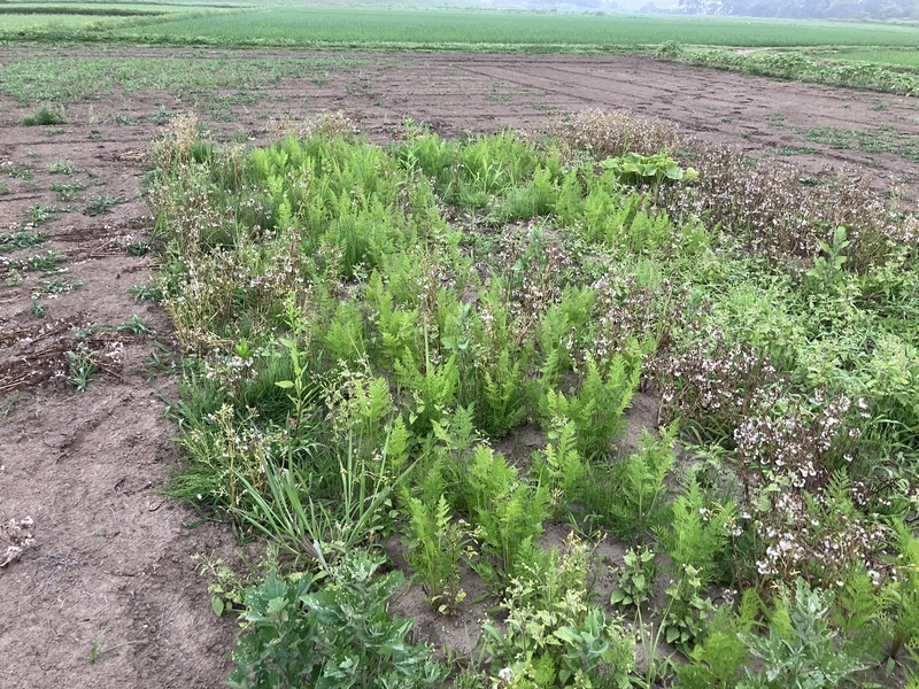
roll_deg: -1.4
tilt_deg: -25.3
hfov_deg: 63.4
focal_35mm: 28
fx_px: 743
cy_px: 344
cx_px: 460
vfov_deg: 49.7
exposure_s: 1/61
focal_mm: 3.99
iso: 80
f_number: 1.8
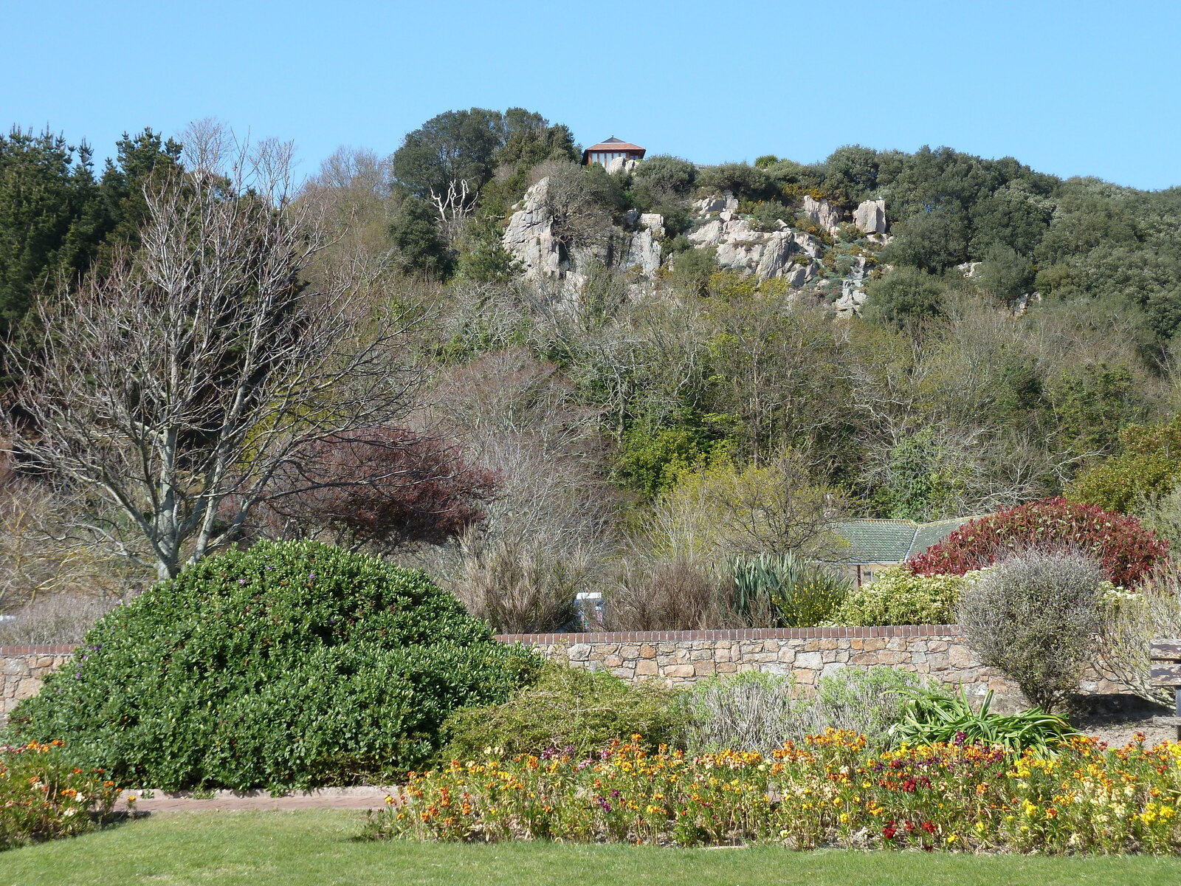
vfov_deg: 21.9
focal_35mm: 67
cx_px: 590
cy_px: 443
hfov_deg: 29.0
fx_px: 2286
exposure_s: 1/320
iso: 80
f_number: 4.1
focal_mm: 11
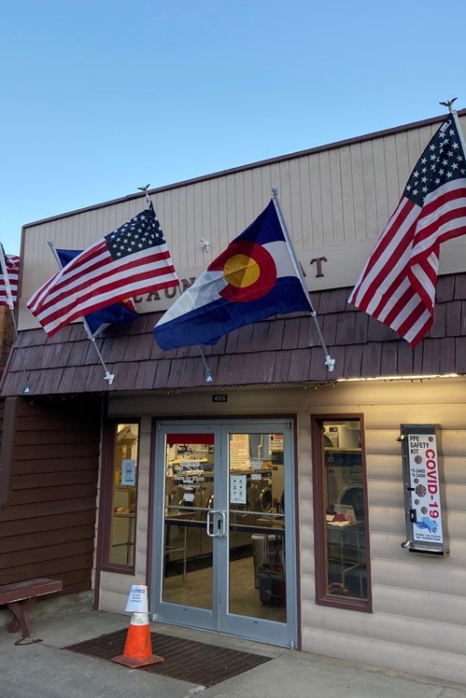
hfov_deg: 36.0
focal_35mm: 37
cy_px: 258
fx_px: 718
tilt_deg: +11.4
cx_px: 241
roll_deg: -2.4
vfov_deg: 51.3
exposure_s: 1/208
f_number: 1.8
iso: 32
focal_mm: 4.25
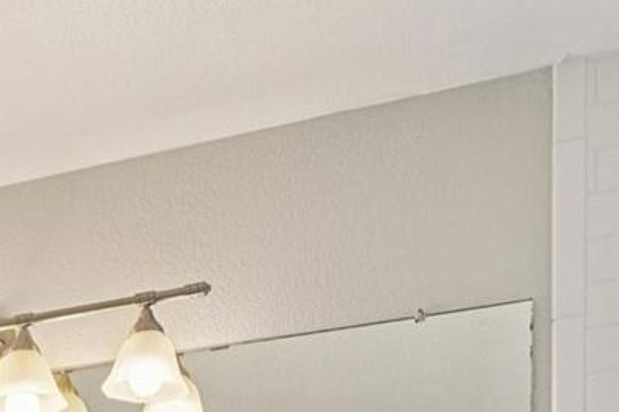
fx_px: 1049
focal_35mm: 61
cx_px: 9
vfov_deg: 17.0
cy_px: 807
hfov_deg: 30.7
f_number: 8
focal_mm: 10
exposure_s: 1/50
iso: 400
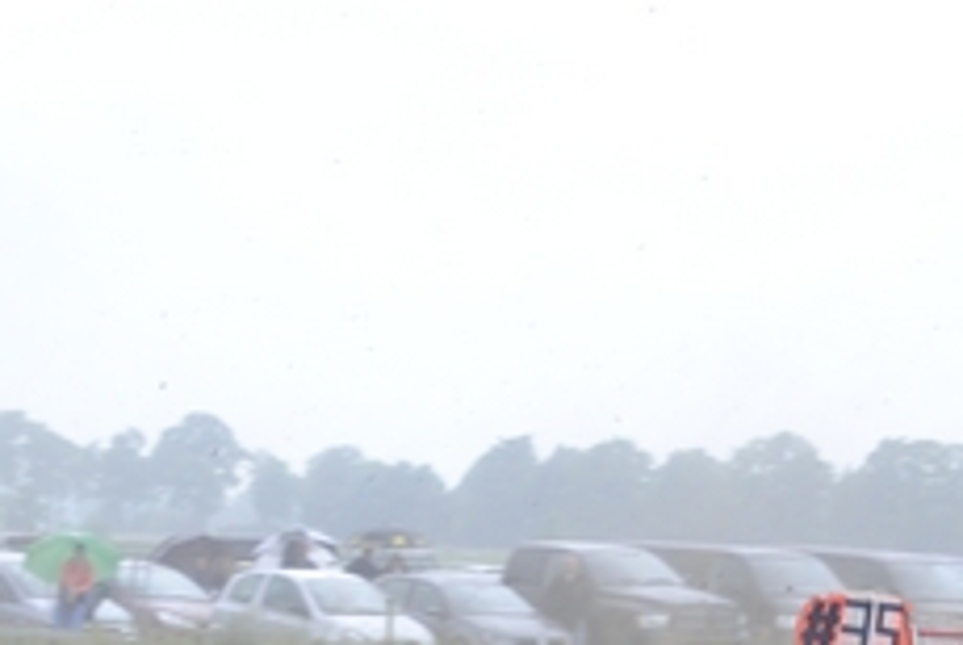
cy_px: 821
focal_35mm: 209
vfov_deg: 6.5
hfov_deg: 9.8
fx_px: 5598
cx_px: 519
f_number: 4.8
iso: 320
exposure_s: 1/500
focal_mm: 50
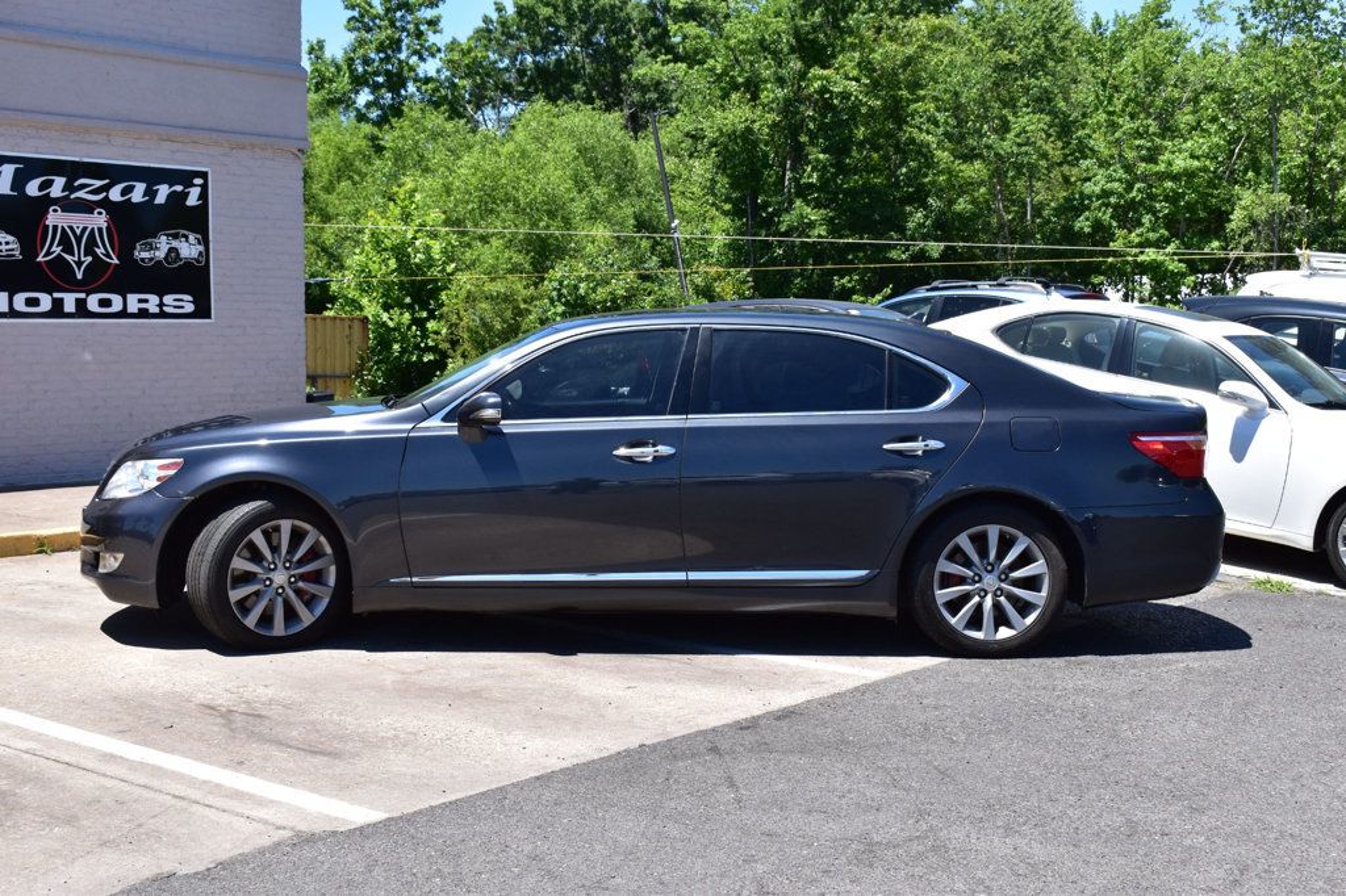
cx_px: 673
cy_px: 448
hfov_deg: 42.3
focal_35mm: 46
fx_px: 1738
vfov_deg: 28.9
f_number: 11
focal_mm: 31
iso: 400
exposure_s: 1/400
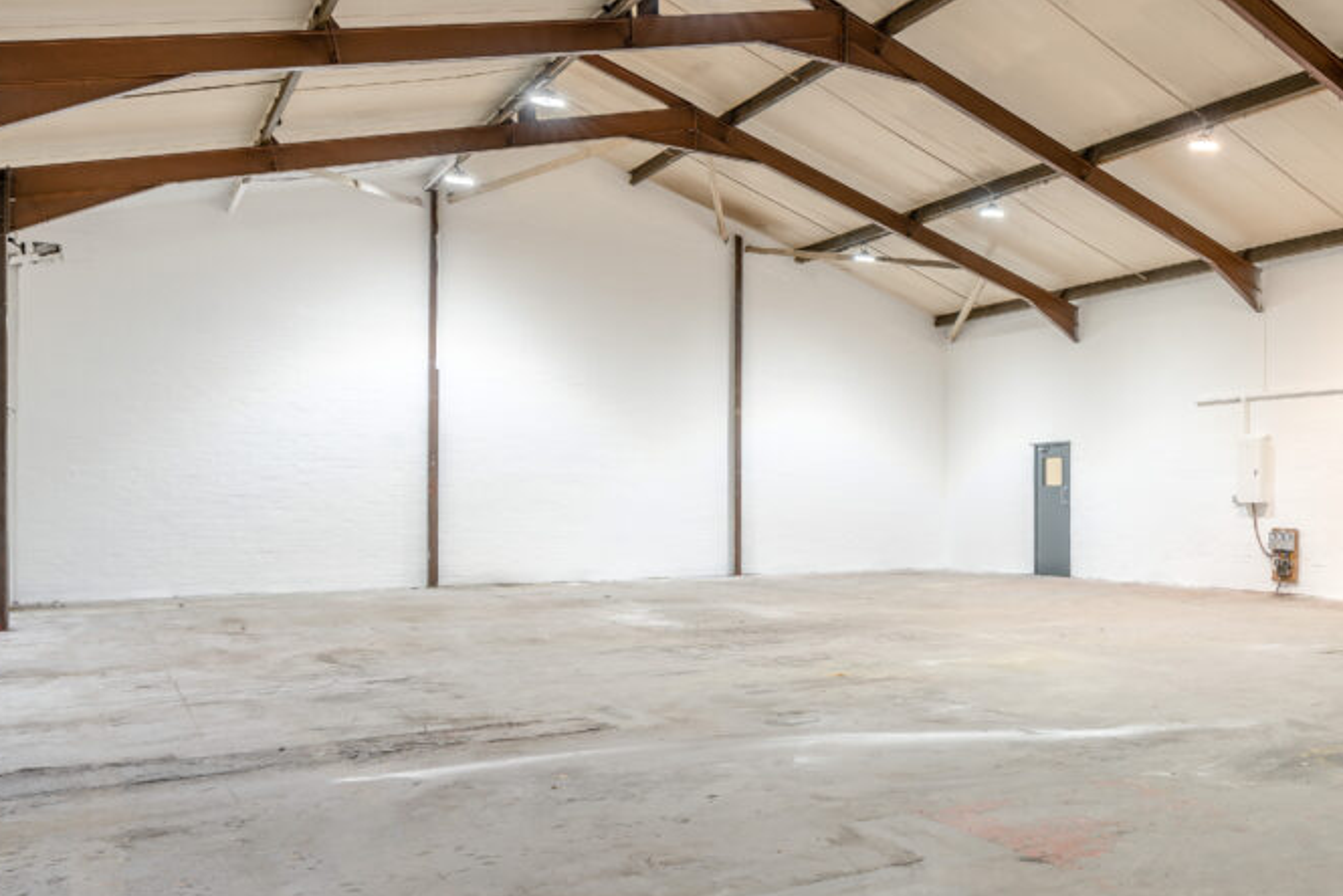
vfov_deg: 41.1
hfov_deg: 49.2
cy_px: 506
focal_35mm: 32
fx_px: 1194
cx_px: 1313
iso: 100
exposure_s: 1/15
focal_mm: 16
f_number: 8
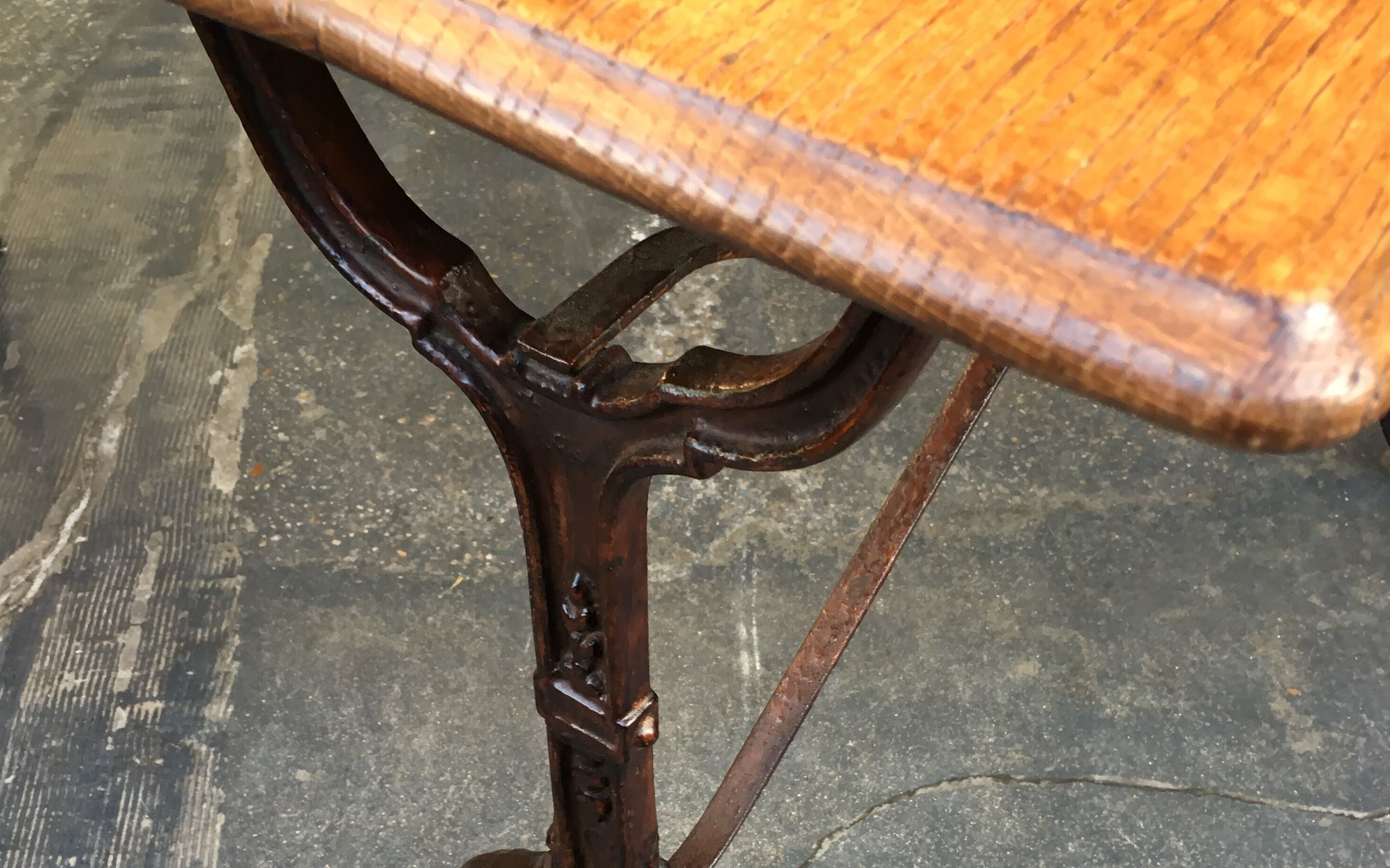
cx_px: 695
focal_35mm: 42
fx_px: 1591
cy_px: 617
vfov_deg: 30.2
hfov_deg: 47.2
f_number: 2.2
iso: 32
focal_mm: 4.15
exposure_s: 1/33
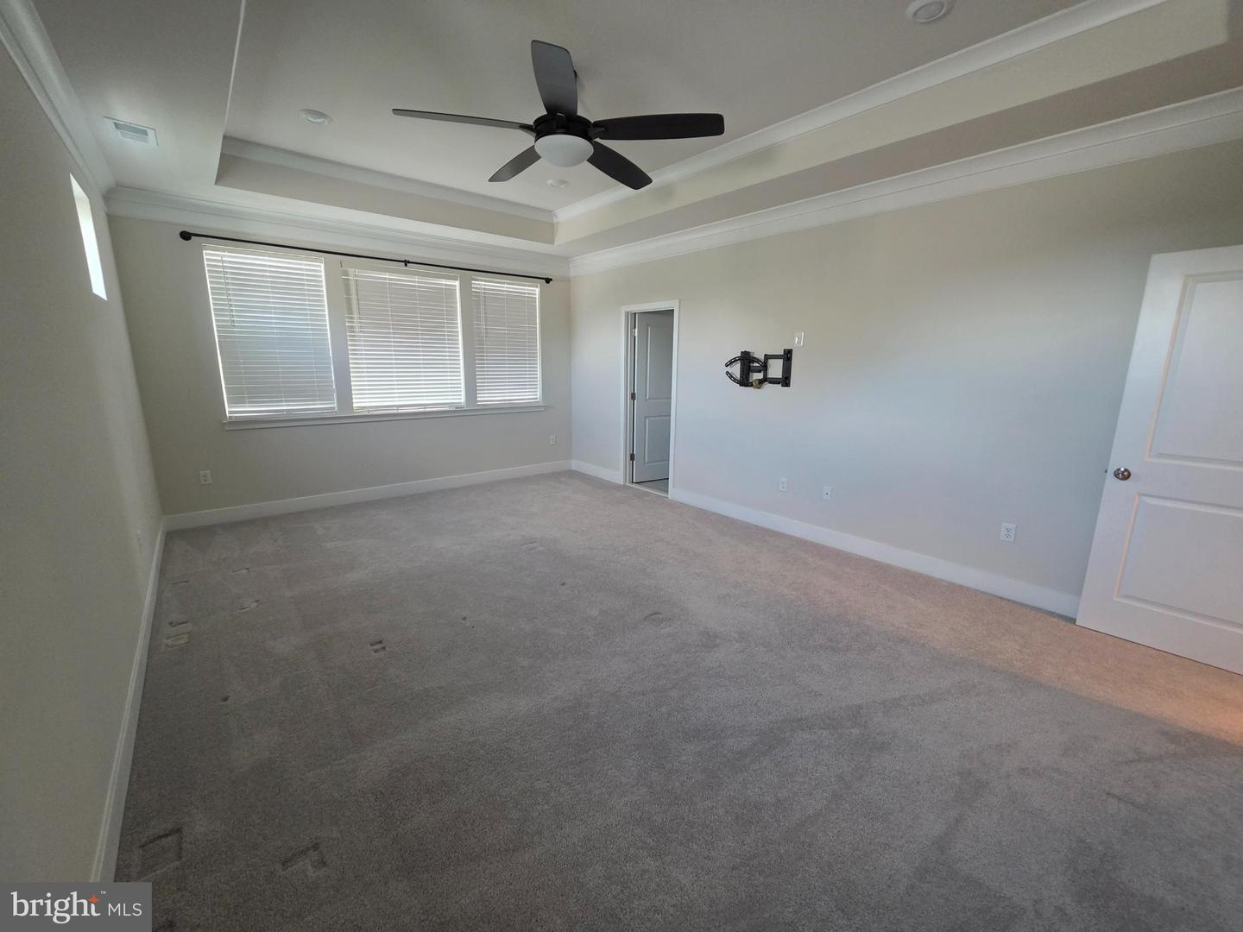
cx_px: 622
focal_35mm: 13
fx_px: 467
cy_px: 466
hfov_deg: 106.2
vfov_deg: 89.9
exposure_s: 1/100
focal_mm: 2.2
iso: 400
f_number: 1.9
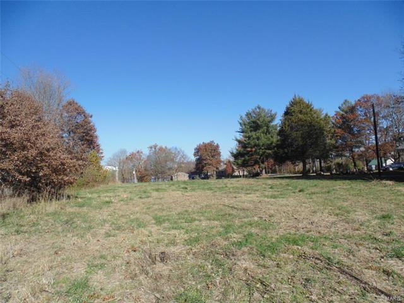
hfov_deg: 76.4
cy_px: 152
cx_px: 202
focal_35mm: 22
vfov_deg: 61.1
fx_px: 257
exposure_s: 1/125
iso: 80
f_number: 9.7
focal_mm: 4
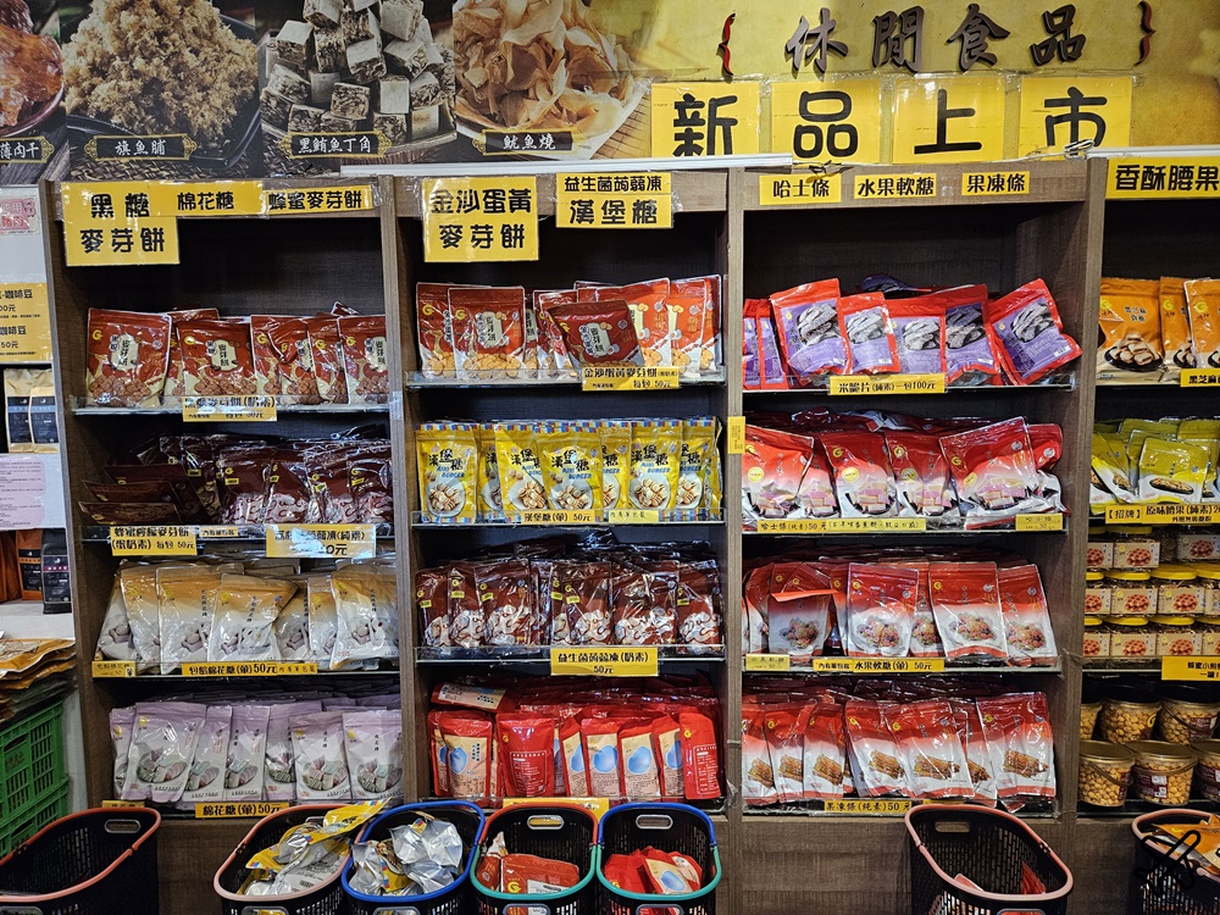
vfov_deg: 58.9
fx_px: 811
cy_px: 458
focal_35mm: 23
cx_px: 610
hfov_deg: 73.9
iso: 640
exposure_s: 1/120
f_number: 1.8
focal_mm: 5.4
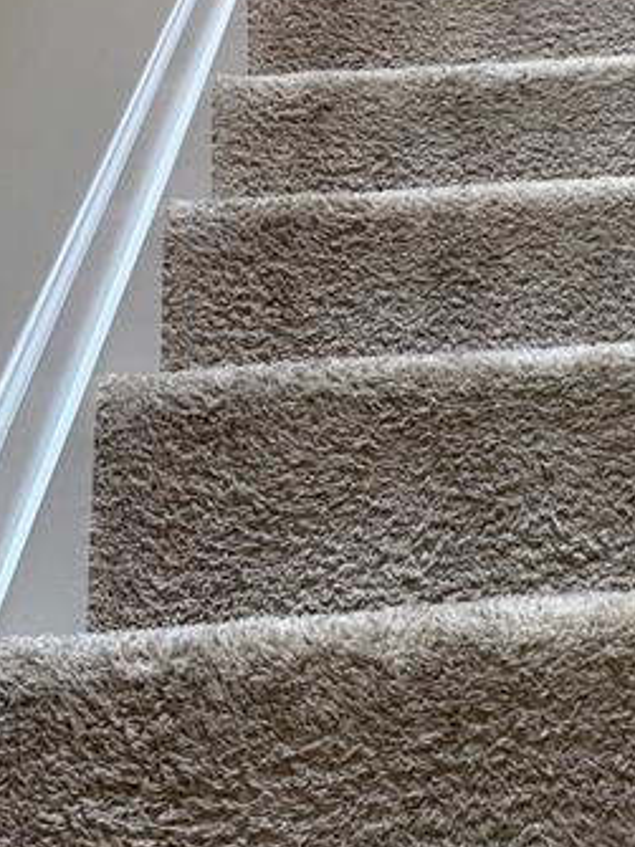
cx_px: 600
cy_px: 291
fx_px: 1346
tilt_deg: -72.6
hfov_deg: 25.5
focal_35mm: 55
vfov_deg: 34.7
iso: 400
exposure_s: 1/60
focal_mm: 6.76
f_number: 1.78
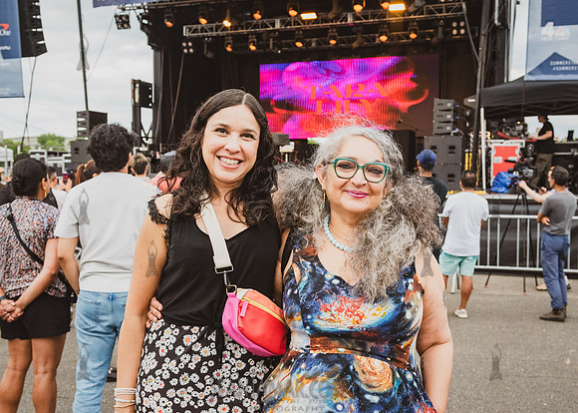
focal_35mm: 39
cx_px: 298
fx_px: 637
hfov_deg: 48.8
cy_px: 218
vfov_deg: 35.9
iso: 3200
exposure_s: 1/1000
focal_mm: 32
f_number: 4.5
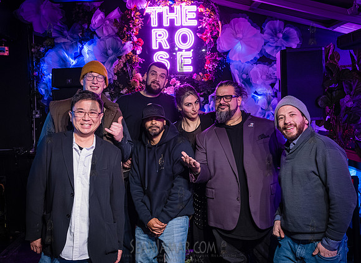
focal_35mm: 37
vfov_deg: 37.8
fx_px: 383
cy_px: 132
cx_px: 165
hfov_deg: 50.4
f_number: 4
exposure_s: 1/200
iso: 10000
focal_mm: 35
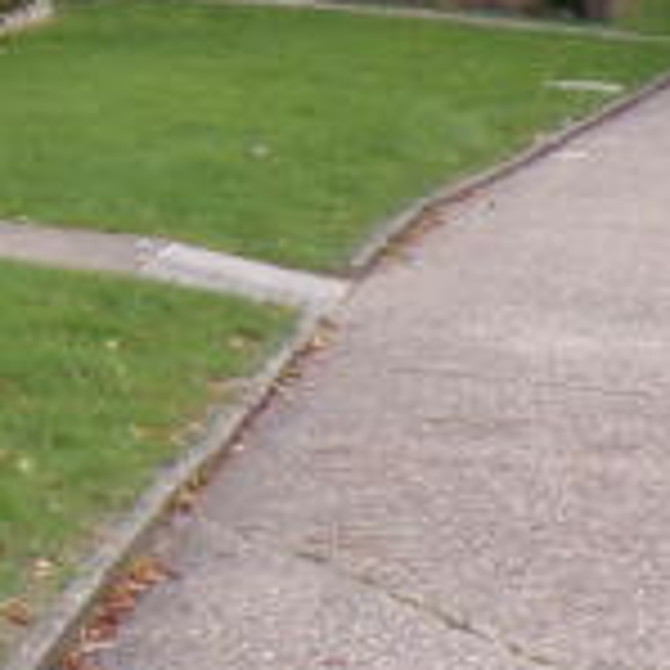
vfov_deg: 11.6
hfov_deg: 10.0
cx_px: -1088
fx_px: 3197
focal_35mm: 146
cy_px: -198
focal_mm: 4.3
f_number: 8
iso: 80
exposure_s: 1/60
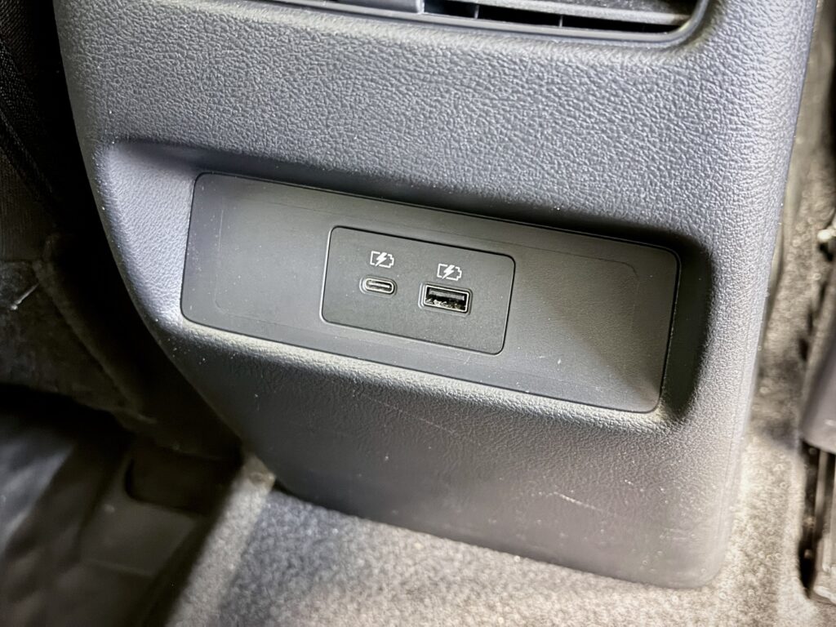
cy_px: 314
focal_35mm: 48
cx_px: 418
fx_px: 1159
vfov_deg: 30.3
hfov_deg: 39.7
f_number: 1.78
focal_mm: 6.76
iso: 640
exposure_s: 1/2
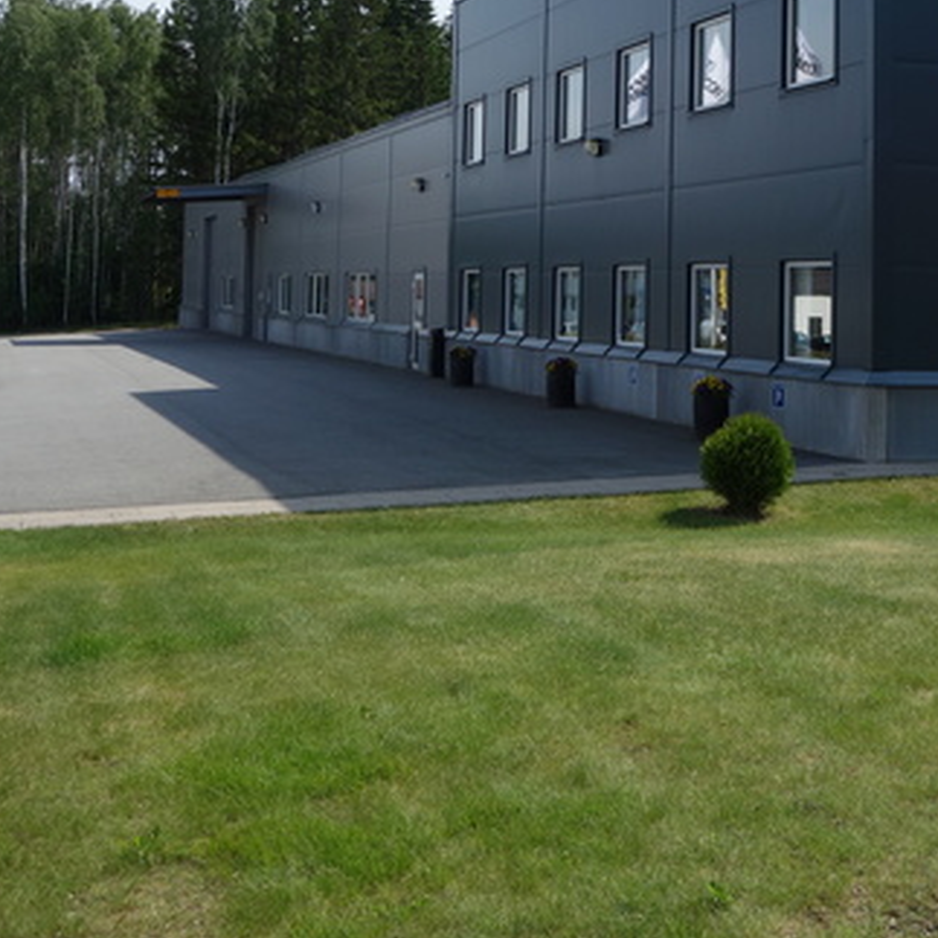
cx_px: 651
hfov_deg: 28.8
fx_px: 1809
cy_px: 170
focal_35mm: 59
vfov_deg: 28.4
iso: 125
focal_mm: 10.4
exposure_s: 1/500
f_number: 5.6
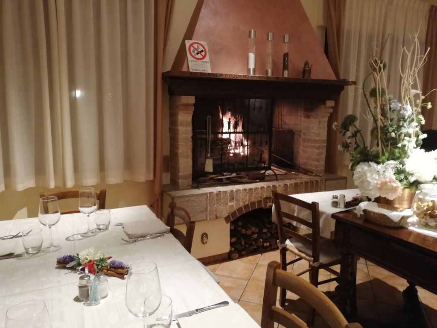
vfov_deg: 53.1
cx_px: 218
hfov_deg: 67.3
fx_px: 328
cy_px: 164
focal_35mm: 26
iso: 500
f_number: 2.2
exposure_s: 1/25
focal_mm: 3.81
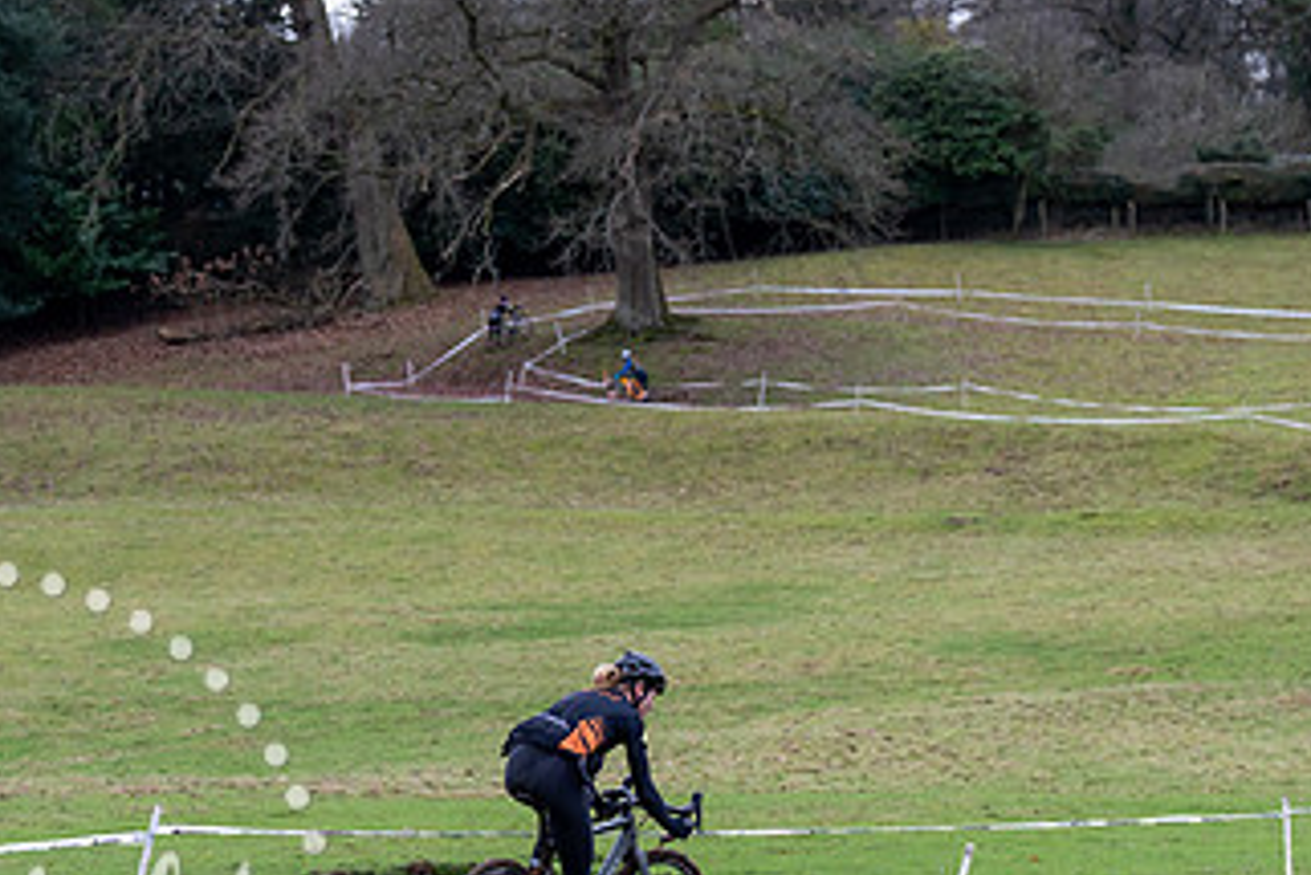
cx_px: 590
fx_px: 4590
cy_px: 735
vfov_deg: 10.8
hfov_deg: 16.3
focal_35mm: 126
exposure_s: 1/1000
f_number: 3.5
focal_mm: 70
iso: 1250
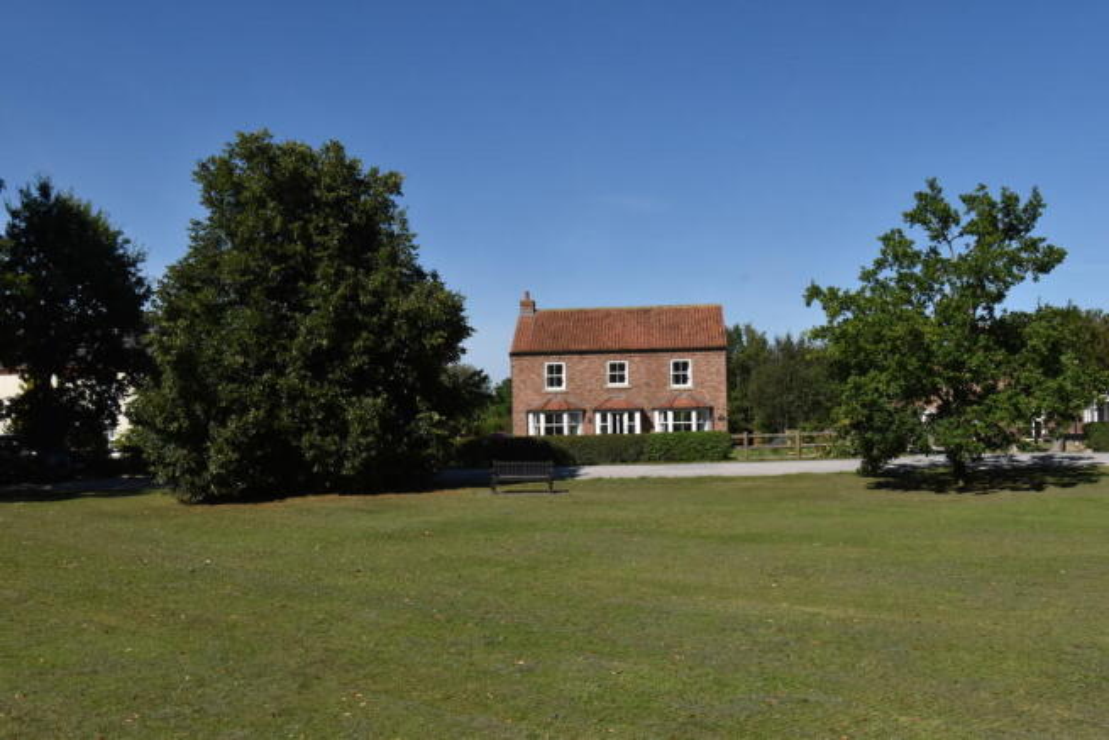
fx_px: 924
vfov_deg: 43.6
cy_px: 370
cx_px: 554
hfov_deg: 61.9
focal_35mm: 30
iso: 800
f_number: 13
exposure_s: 1/640
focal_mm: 20
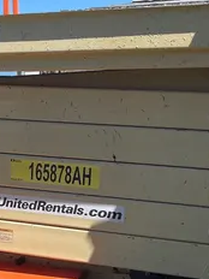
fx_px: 660
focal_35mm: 82
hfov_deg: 17.4
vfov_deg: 23.8
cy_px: 159
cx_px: -19
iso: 50
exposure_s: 1/3413
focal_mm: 5.1
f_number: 1.6
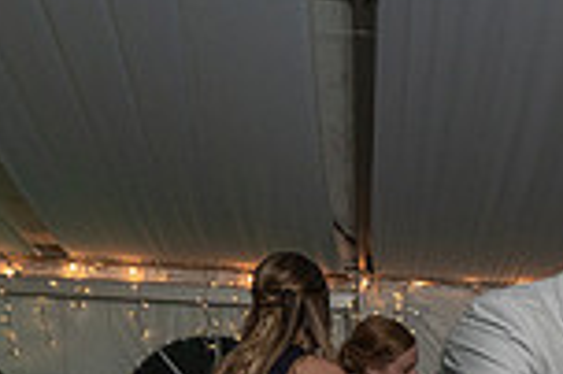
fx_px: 1234
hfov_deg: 22.3
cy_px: 694
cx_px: 785
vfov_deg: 14.8
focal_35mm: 79
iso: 2000
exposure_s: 1/250
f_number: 5.6
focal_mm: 18
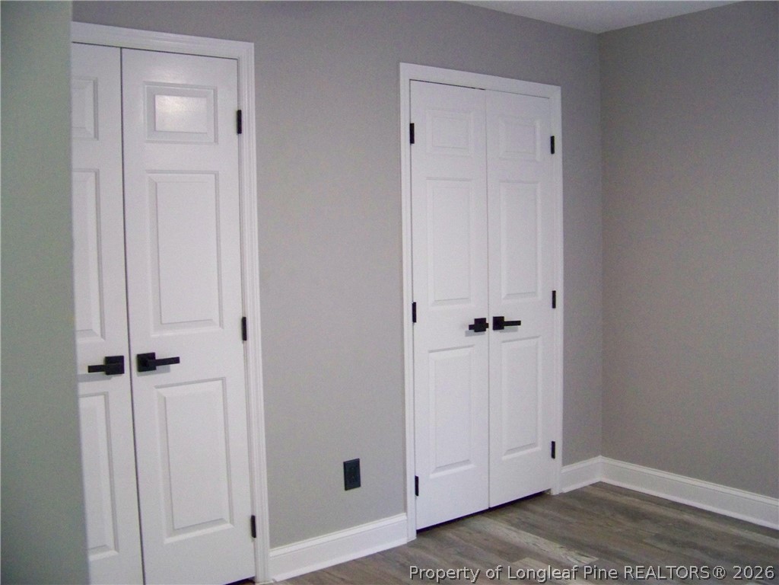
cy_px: 292
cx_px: 390
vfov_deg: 39.7
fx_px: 810
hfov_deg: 51.4
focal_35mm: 36
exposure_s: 1/30
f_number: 2.8
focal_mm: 5.85
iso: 500
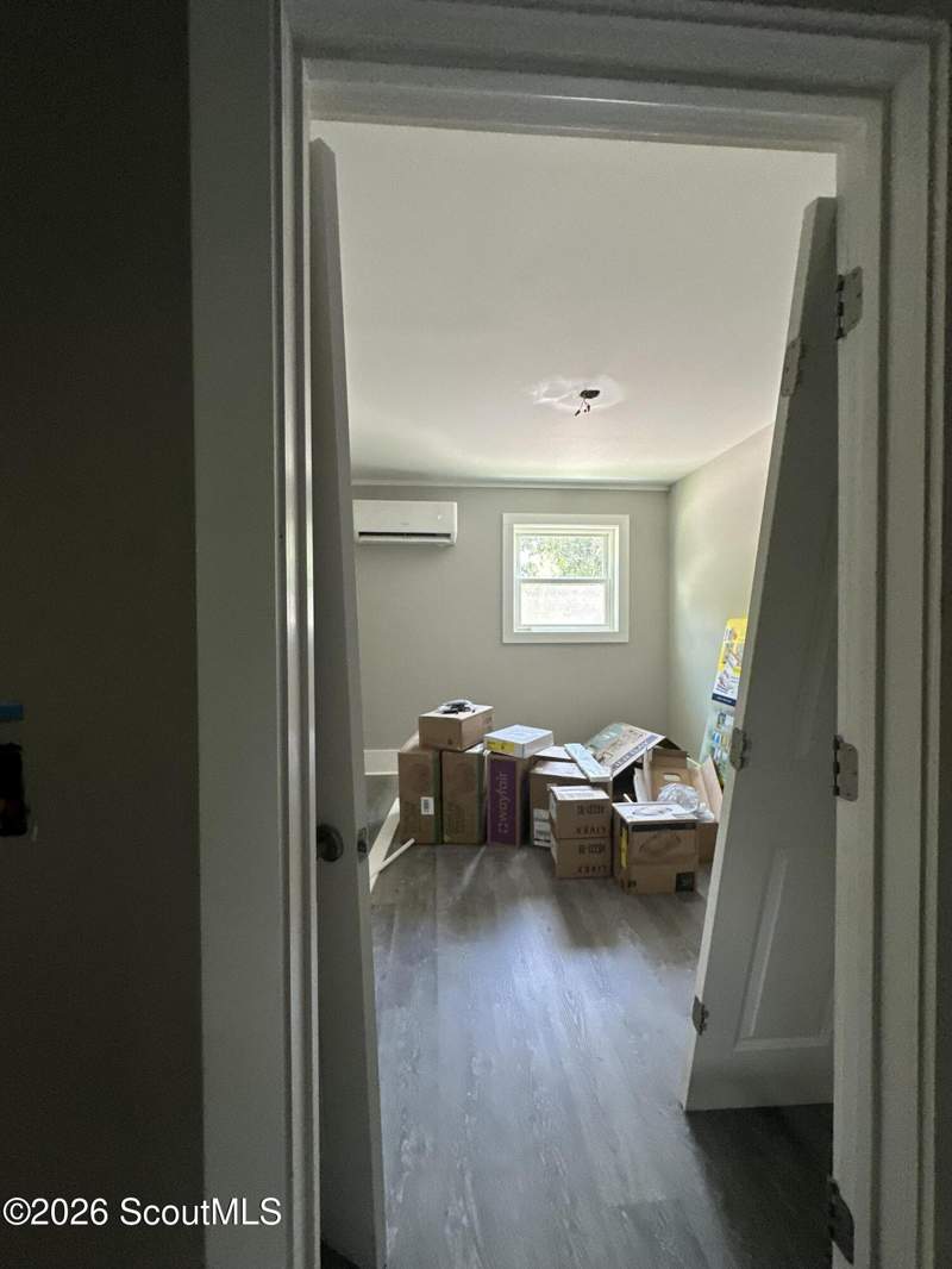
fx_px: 513
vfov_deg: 102.1
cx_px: 476
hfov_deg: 85.7
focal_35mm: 14
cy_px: 634
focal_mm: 2.22
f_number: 2.2
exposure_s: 1/99
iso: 320
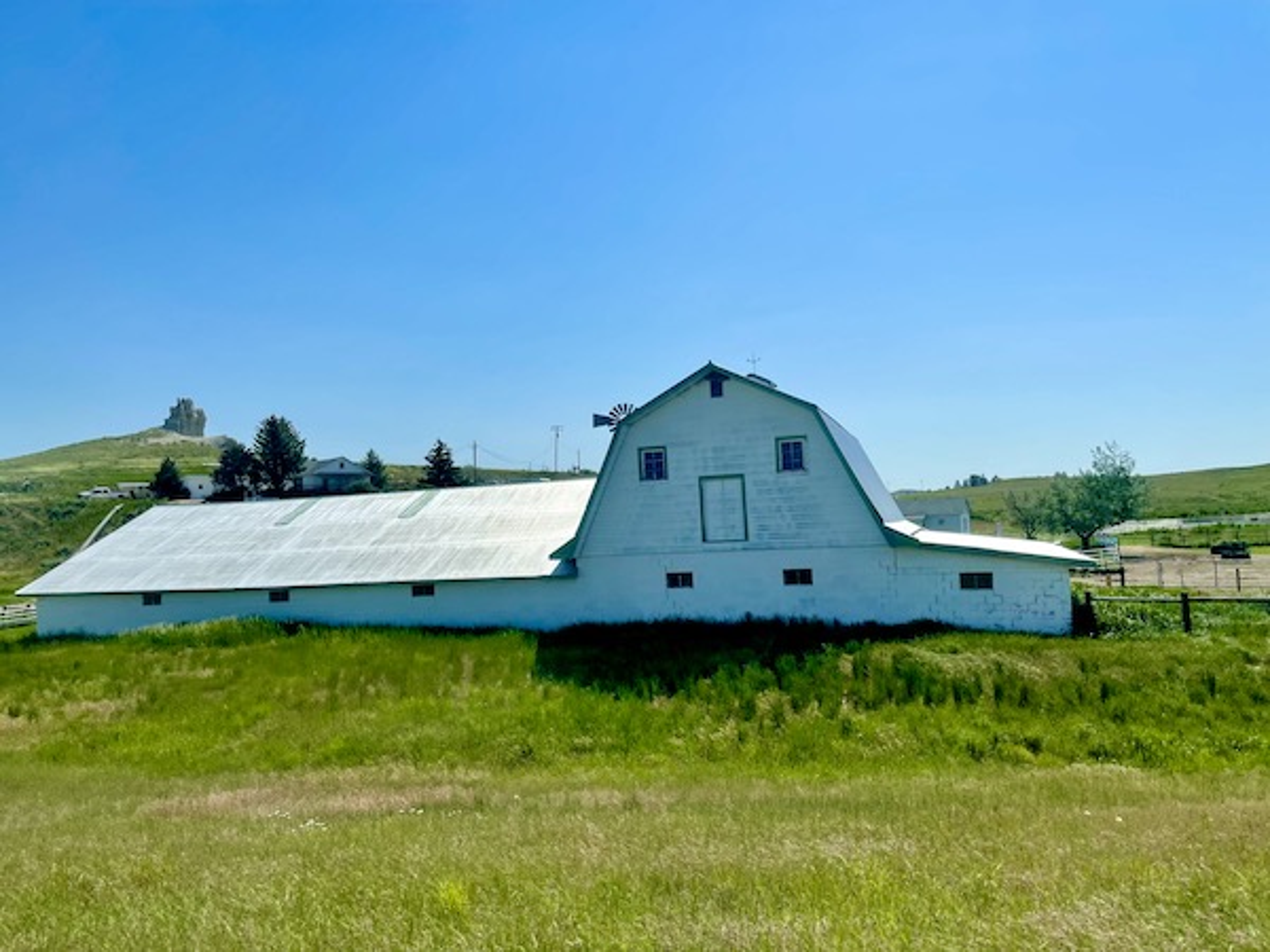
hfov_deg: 67.3
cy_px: 476
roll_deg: +3.0
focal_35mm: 26
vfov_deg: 53.1
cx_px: 635
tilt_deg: +1.3
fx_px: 954
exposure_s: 1/6993
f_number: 1.6
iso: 32
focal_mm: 5.1
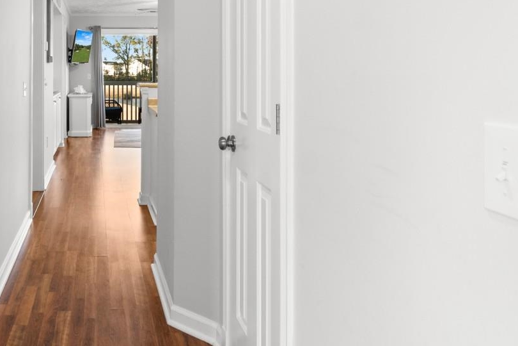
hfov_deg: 54.2
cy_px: 67
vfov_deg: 39.4
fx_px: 460
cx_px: 95
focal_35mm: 32
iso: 100
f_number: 4.8
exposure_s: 1/3
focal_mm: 11
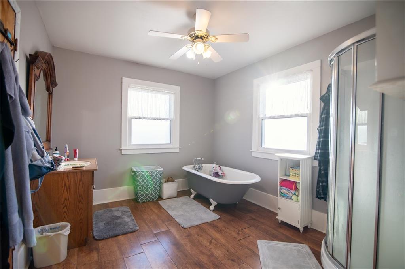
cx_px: 202
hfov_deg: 96.8
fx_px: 180
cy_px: 134
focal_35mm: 16
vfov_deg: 73.7
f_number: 3.5
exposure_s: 1/200
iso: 200
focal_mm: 16
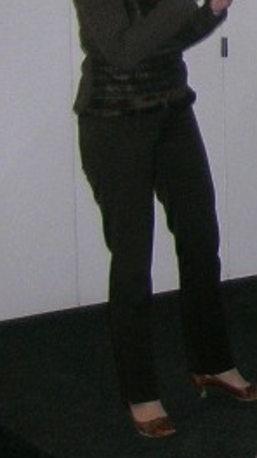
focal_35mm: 120
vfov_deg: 16.9
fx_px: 1458
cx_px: 687
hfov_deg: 8.8
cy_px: -120
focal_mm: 5.8
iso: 66
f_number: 2.8
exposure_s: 1/60.1
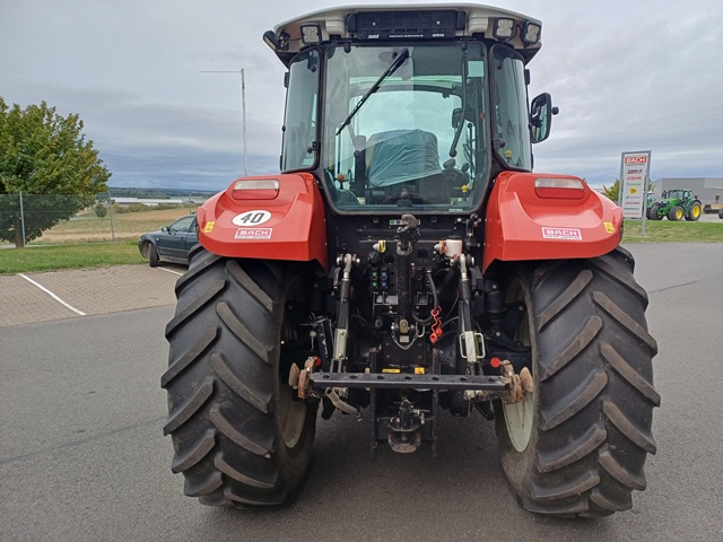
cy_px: 271
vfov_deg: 54.9
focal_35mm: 25
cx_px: 362
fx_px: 522
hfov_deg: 69.4
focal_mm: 4.65
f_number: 1.8
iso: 50
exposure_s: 1/185
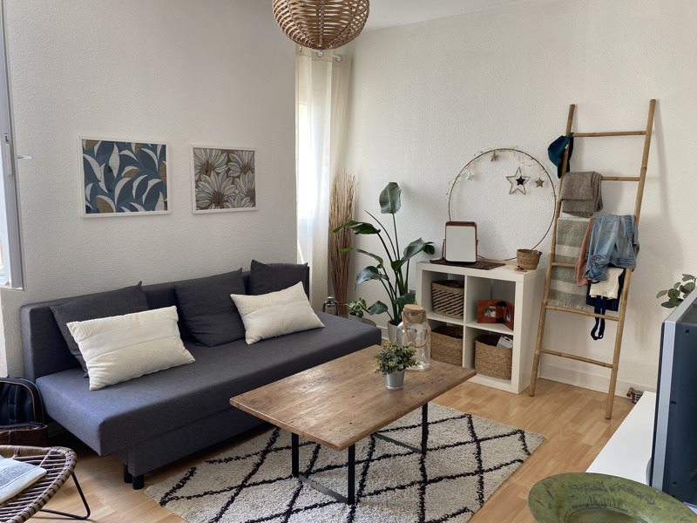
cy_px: 262
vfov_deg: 53.1
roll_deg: -1.1
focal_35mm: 26
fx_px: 524
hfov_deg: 67.3
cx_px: 348
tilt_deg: -7.4
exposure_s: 1/122
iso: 80
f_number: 1.8
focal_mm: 4.25
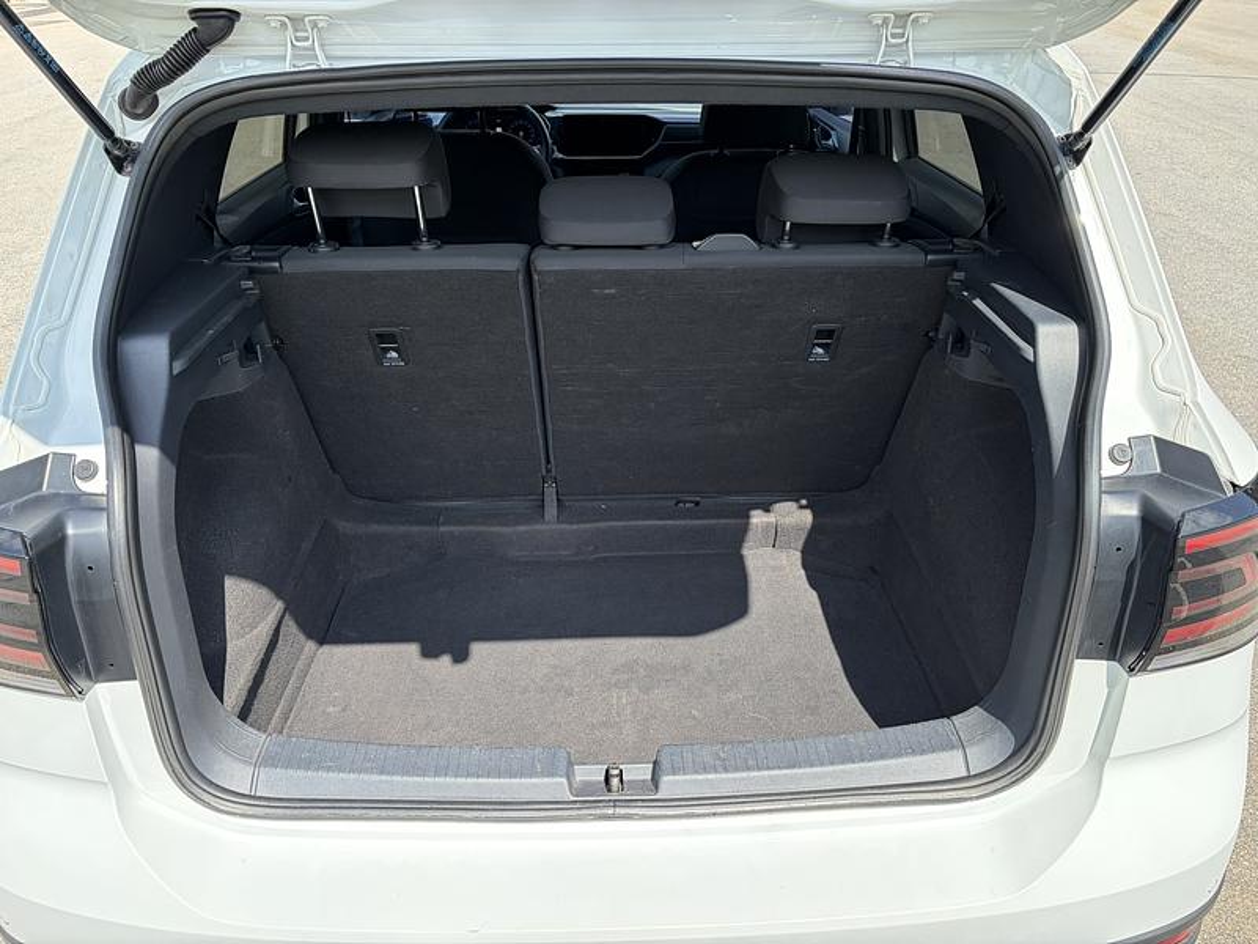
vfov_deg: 53.1
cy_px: 472
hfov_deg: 67.3
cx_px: 629
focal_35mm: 26
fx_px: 945
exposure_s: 1/1217
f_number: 1.6
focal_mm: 5.96
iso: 64
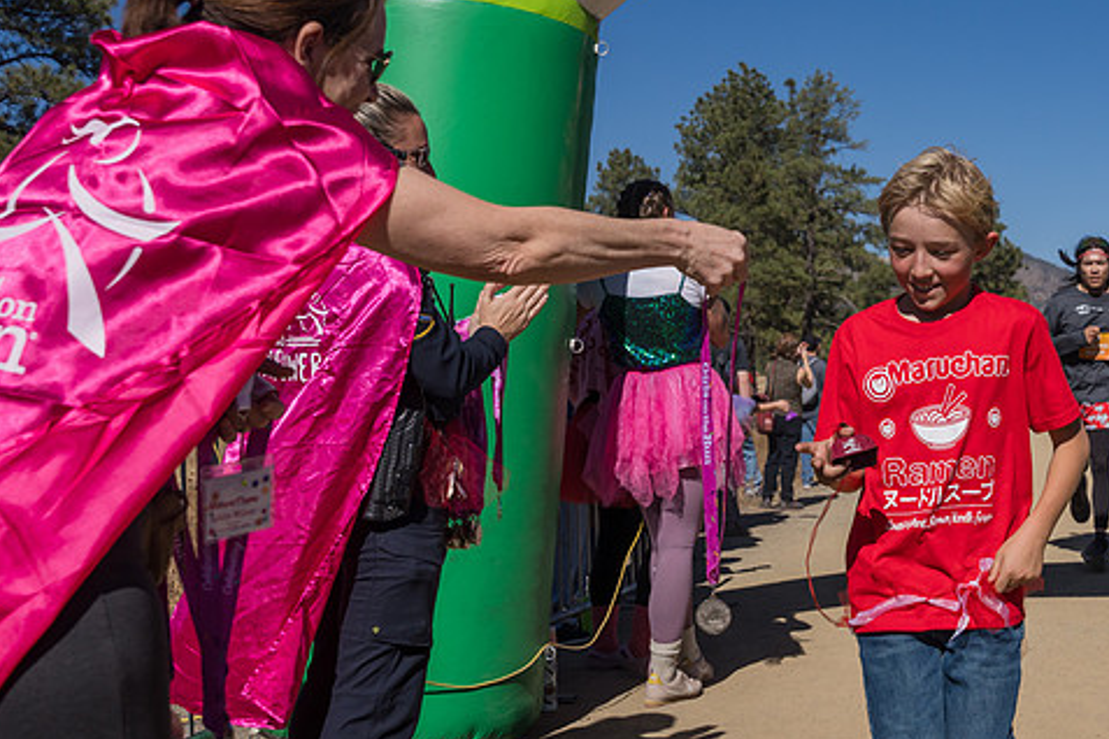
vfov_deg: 26.4
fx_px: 1571
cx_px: 917
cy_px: 307
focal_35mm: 51
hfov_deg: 37.2
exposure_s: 1/8000
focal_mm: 24
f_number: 4
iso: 320
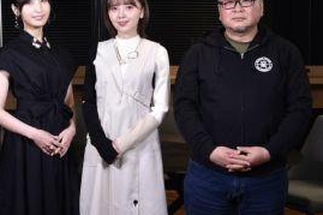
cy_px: 97
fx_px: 529
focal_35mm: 59
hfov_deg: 32.0
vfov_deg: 23.0
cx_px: 20
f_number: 4.5
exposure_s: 1/160
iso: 500
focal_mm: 31
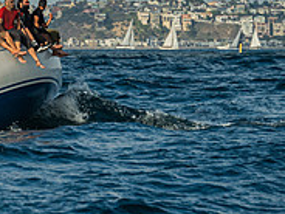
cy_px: -76
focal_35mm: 543
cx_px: -157
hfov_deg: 3.6
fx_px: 4471
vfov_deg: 2.7
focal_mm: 140
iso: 250
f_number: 6.3
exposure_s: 1/800
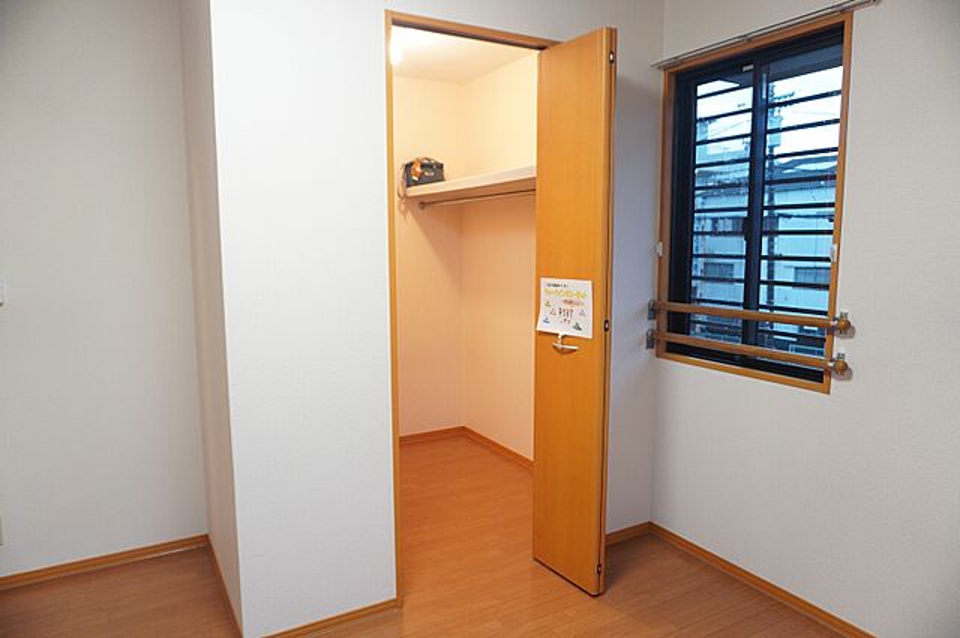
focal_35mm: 24
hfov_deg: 73.8
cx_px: 480
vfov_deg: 53.0
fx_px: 639
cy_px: 319
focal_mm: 16
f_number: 3.5
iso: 800
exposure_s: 1/30
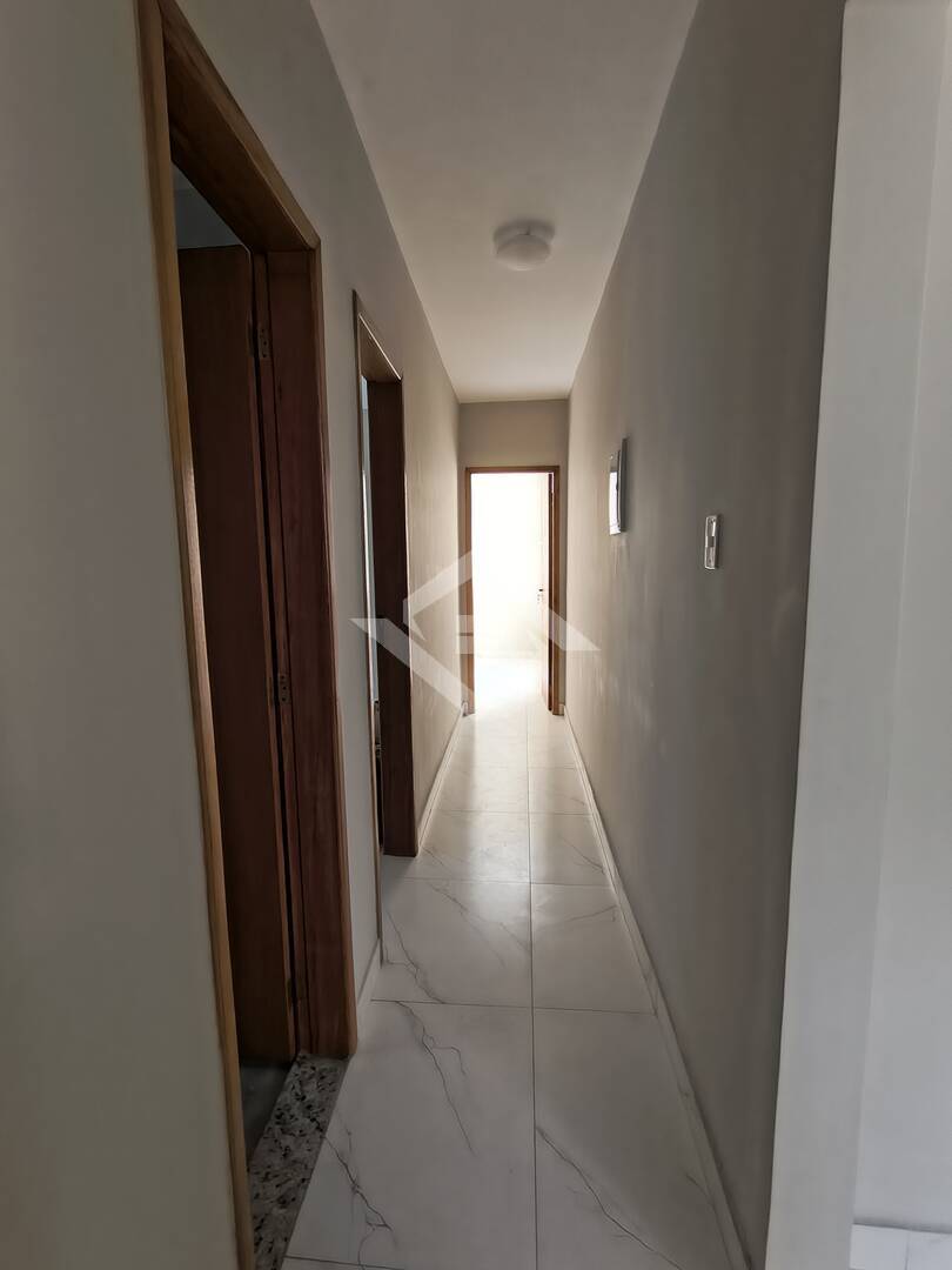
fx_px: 440
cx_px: 476
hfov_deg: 94.5
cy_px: 635
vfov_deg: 110.5
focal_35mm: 12
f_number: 2.2
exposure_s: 1/30
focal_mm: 2.13
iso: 402
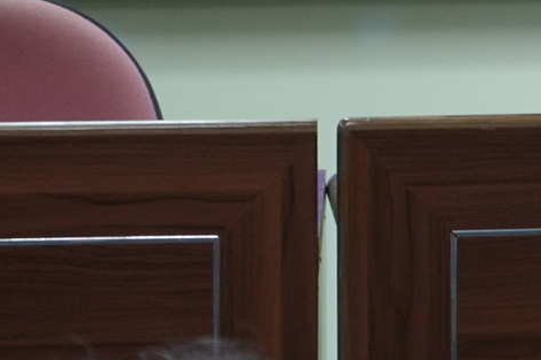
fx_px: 4296
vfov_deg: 4.7
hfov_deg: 7.1
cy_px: -348
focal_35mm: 286
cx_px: 883
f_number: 2.8
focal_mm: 25.7
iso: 500
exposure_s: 1/80
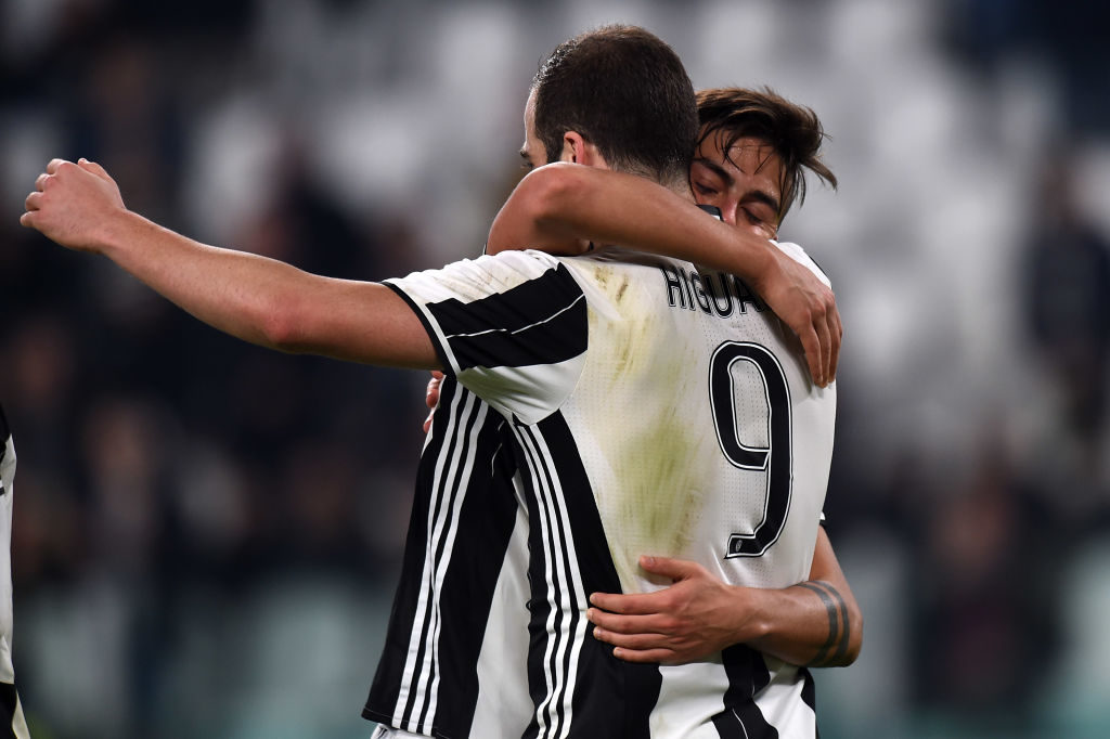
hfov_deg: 3.8
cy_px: 370
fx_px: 16952
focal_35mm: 550
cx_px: 555
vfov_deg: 2.5
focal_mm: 550
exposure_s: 1/1000
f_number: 4
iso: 1600
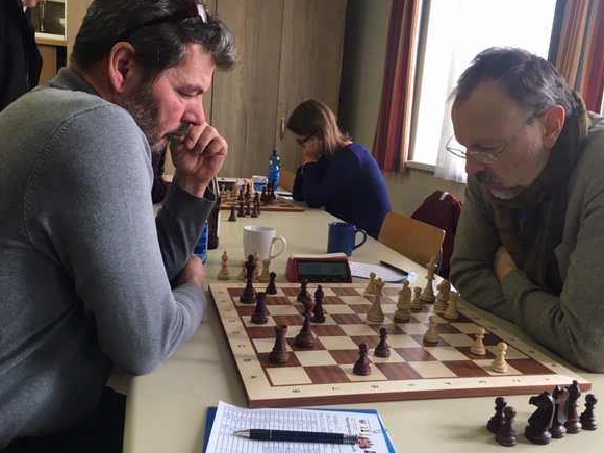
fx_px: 558
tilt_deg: -9.3
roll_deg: -3.6
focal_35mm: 32
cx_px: 310
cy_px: 219
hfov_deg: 56.8
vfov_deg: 44.2
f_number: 2.2
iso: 32
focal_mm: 4.15
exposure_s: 1/33
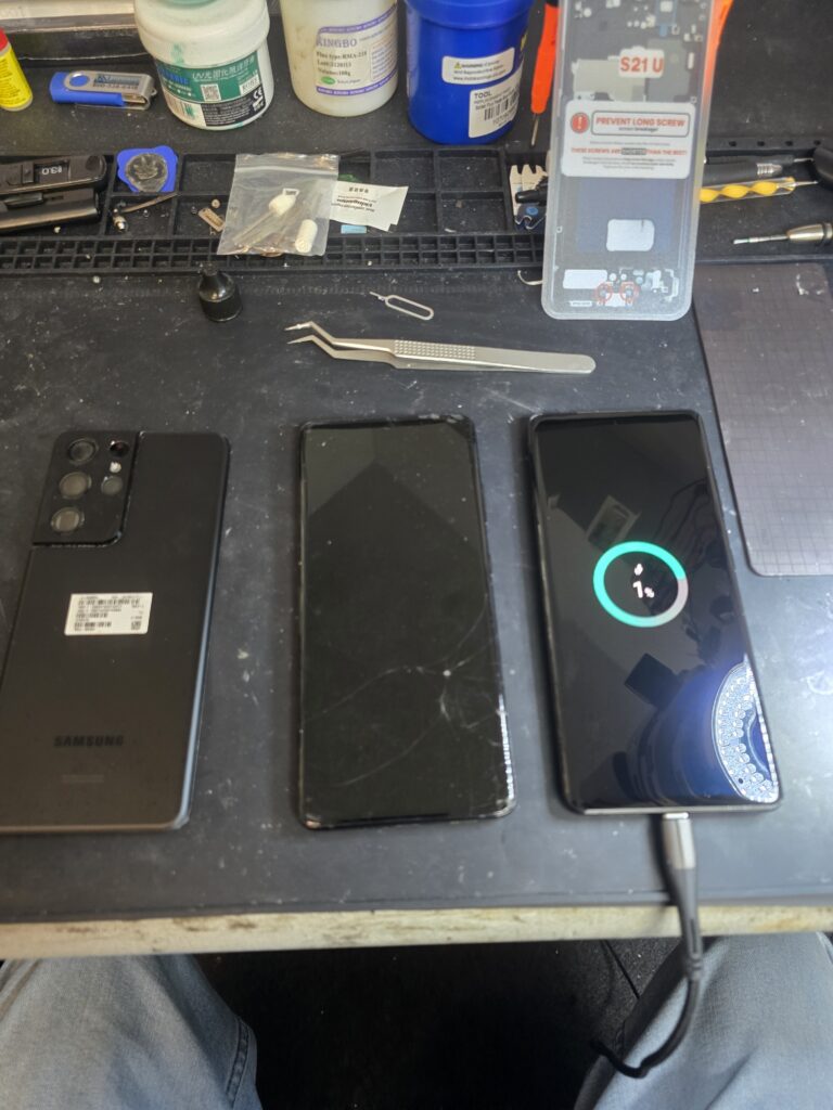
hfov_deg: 58.9
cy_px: 555
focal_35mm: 23
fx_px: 738
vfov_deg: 73.9
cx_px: 416
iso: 640
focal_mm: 6.3
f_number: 1.7
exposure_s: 1/60
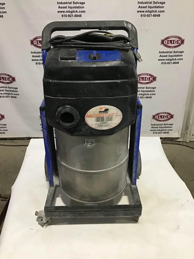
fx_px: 232
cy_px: 130
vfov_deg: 58.4
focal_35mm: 31
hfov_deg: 45.4
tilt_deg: -26.0
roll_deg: +0.4
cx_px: 97
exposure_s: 1/30
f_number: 2.4
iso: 200
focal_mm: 3.3
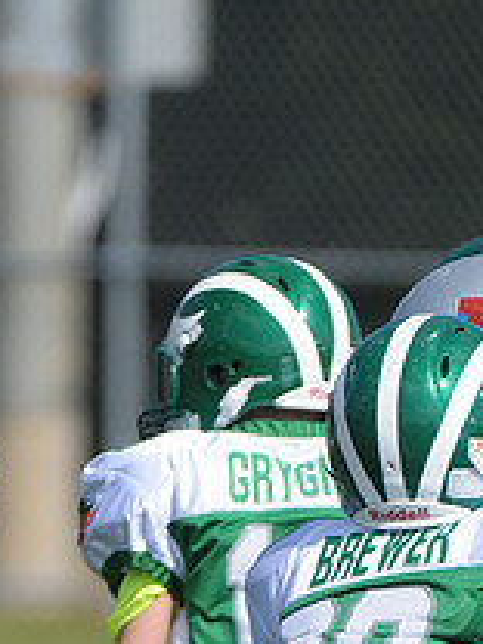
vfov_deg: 1.6
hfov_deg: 1.2
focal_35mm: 1204
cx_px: 435
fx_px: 22399
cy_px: 889
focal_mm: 300
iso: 640
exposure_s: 1/8000
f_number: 4
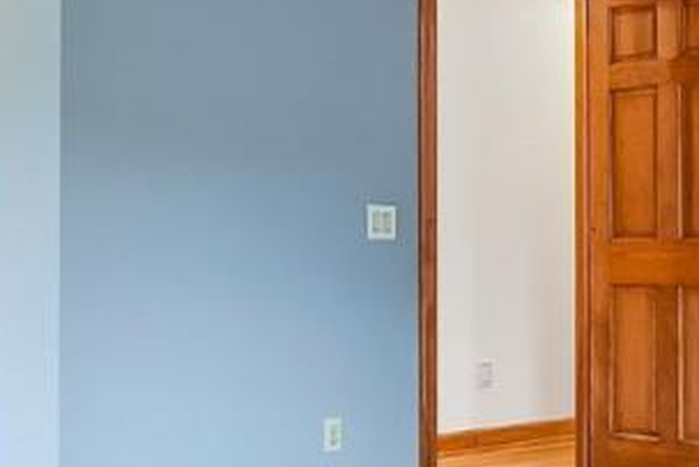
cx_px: 699
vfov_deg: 18.2
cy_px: 255
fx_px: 1457
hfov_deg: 25.6
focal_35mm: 75
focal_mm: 15.2
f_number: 7.1
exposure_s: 1/15
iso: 800
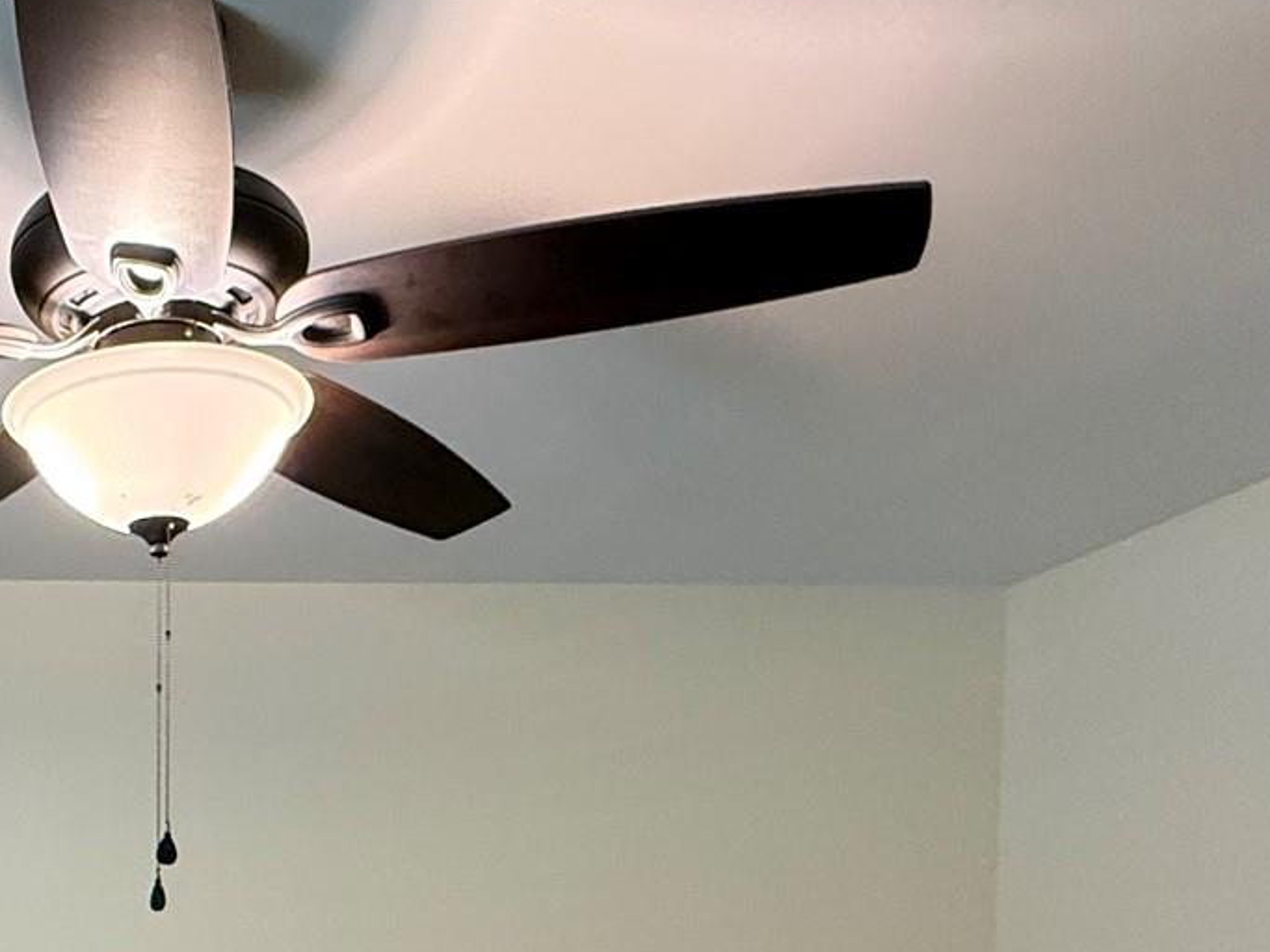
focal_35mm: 42
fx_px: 1541
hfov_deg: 40.2
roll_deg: -0.2
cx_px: 45
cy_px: 1106
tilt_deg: -3.7
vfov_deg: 30.0
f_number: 2.2
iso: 400
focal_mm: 2.22
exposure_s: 1/60
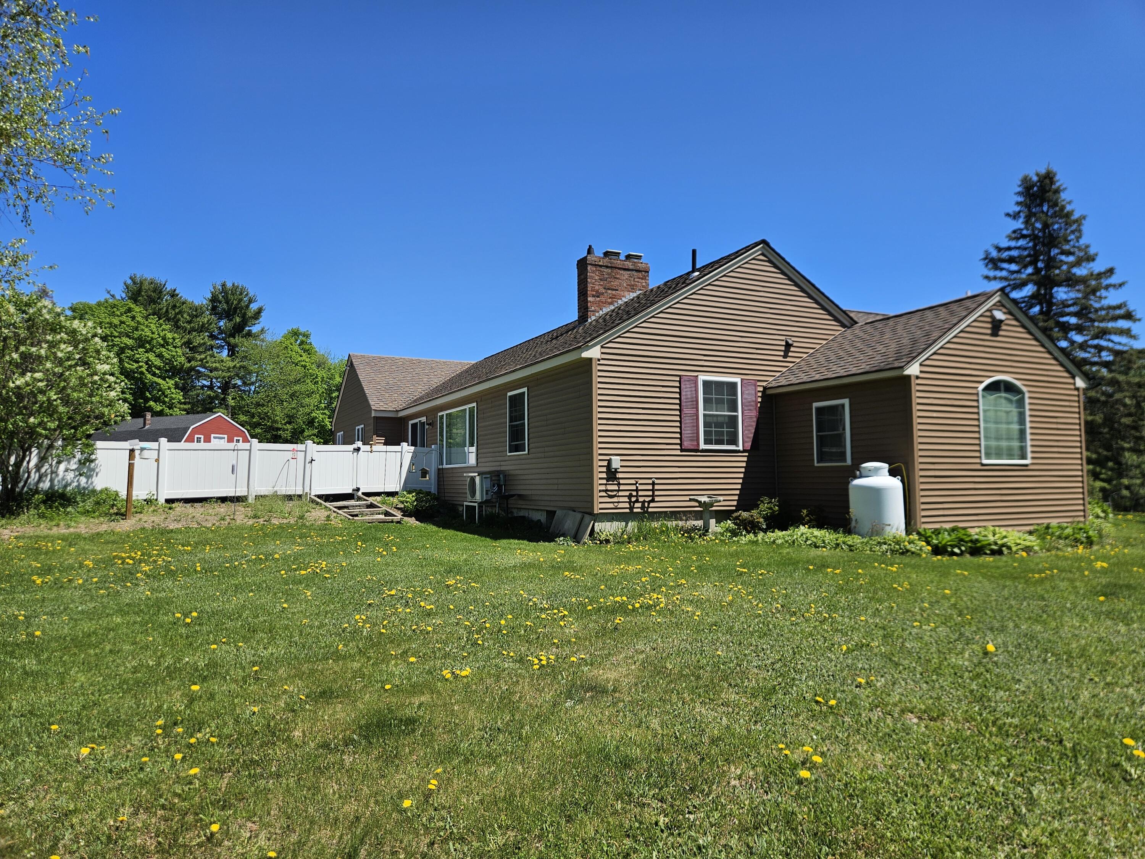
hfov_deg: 73.9
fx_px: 761
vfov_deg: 58.9
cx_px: 572
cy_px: 430
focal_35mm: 23
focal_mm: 5.4
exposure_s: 1/1983
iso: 25
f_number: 1.8
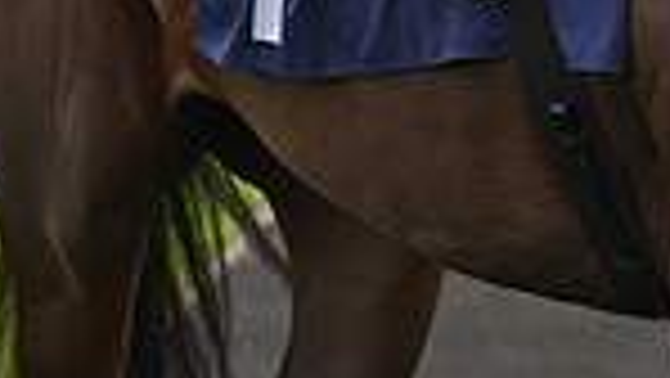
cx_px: 697
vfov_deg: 2.9
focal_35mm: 417
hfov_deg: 5.2
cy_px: -439
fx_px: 7412
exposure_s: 1/1250
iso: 640
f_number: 4.5
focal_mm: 102
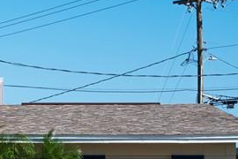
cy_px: 192
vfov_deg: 6.4
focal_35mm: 212
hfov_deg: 9.4
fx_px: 1401
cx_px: -142
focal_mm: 56
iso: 160
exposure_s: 1/500
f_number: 9
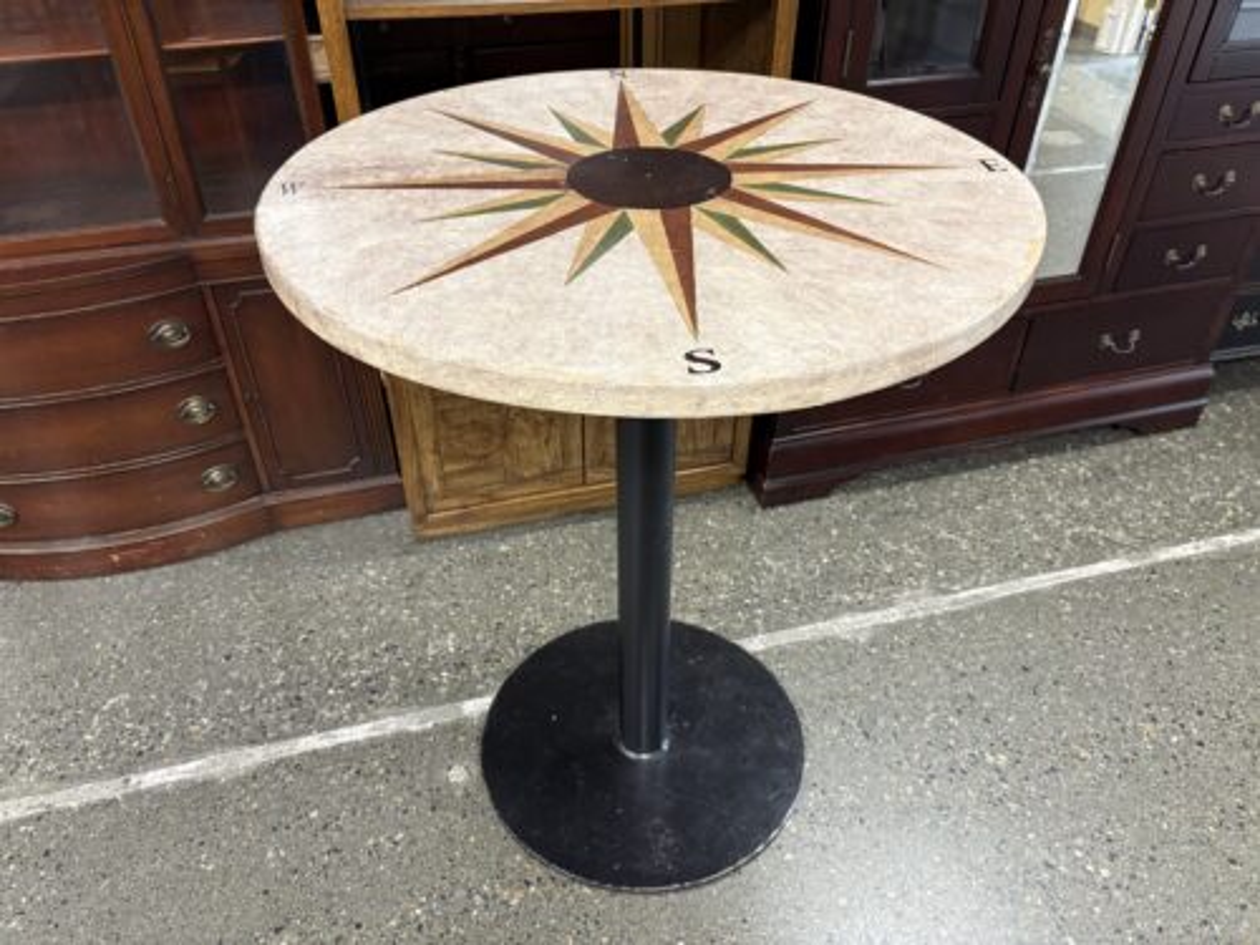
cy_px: 472
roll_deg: -0.4
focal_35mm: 26
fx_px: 946
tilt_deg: -38.4
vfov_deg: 53.1
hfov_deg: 67.3
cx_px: 630
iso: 250
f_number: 1.6
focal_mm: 5.96
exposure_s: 1/60
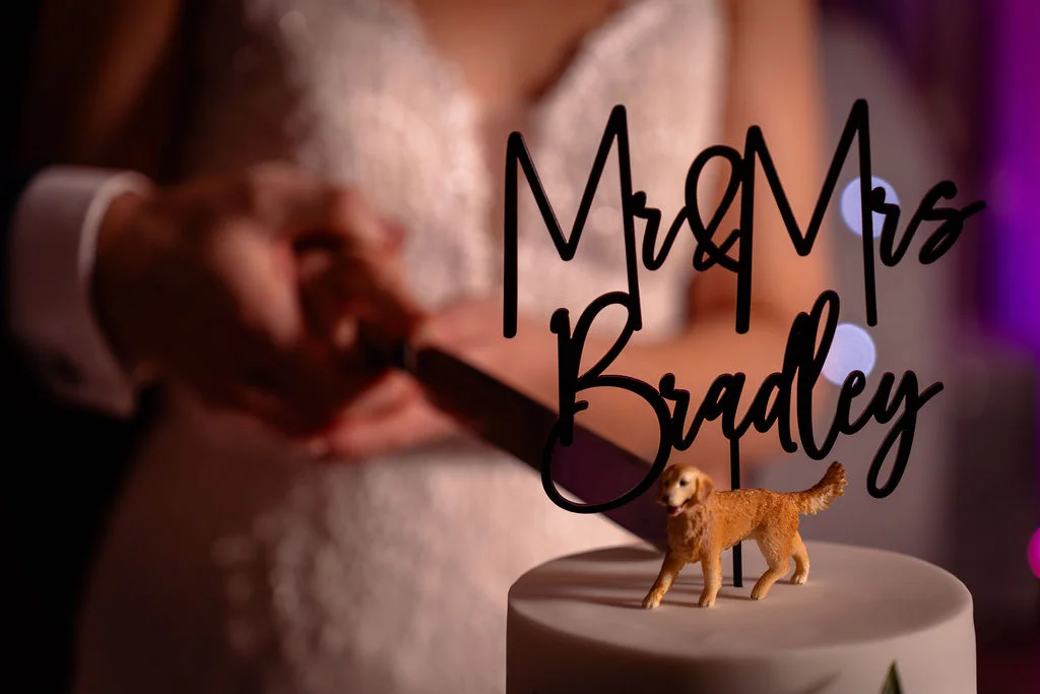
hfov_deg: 27.0
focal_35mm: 75
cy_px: 347
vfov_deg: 18.2
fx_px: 2167
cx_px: 520
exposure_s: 1/200
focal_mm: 75
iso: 640
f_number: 2.8
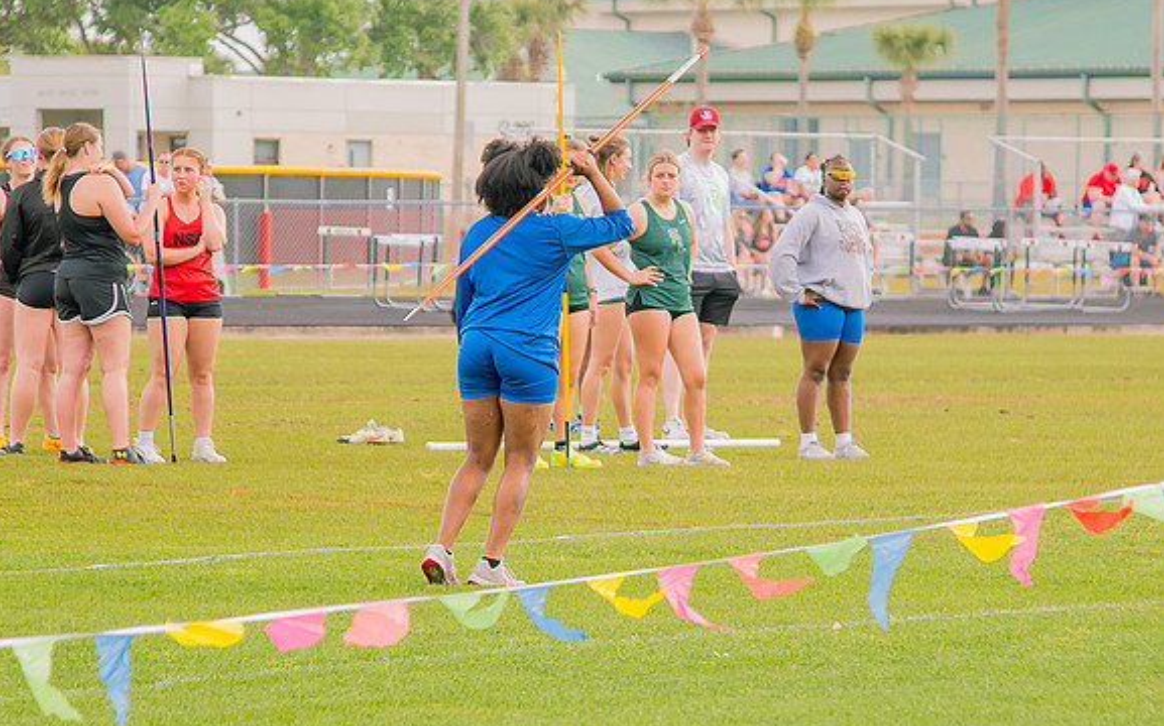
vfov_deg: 5.0
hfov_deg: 8.0
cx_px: 661
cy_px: 371
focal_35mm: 261
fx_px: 8276
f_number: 4
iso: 200
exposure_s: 1/200
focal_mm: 120
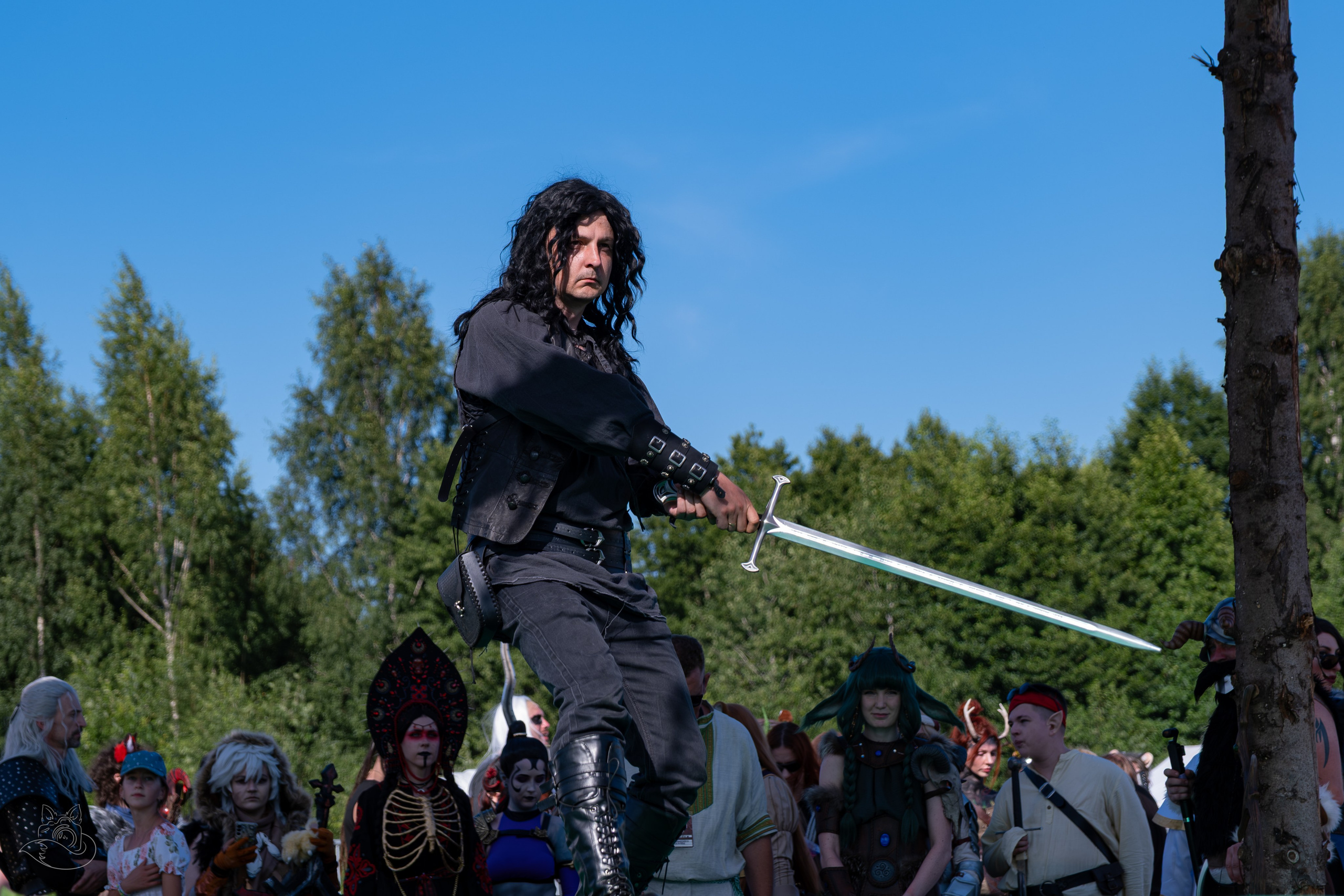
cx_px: 598
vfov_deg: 13.1
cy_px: 356
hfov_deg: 19.6
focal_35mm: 104
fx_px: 3897
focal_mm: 55
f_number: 4
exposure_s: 1/1250
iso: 160
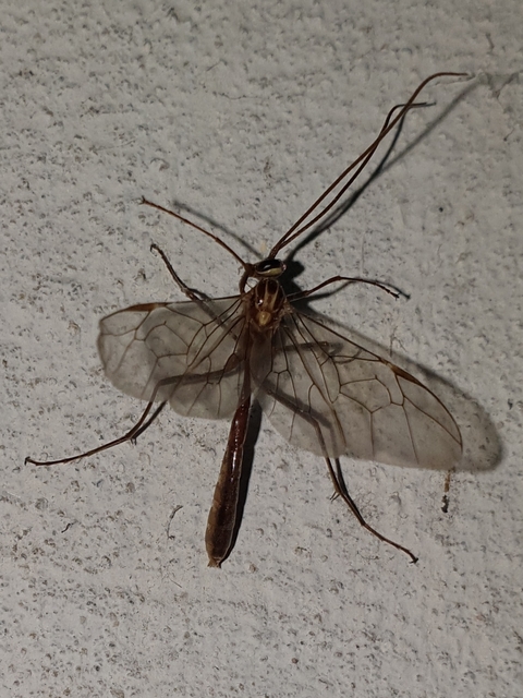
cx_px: 262
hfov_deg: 53.1
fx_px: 524
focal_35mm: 26
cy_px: 349
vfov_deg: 67.3
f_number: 2.4
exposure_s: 1/1818
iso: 50
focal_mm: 4.3
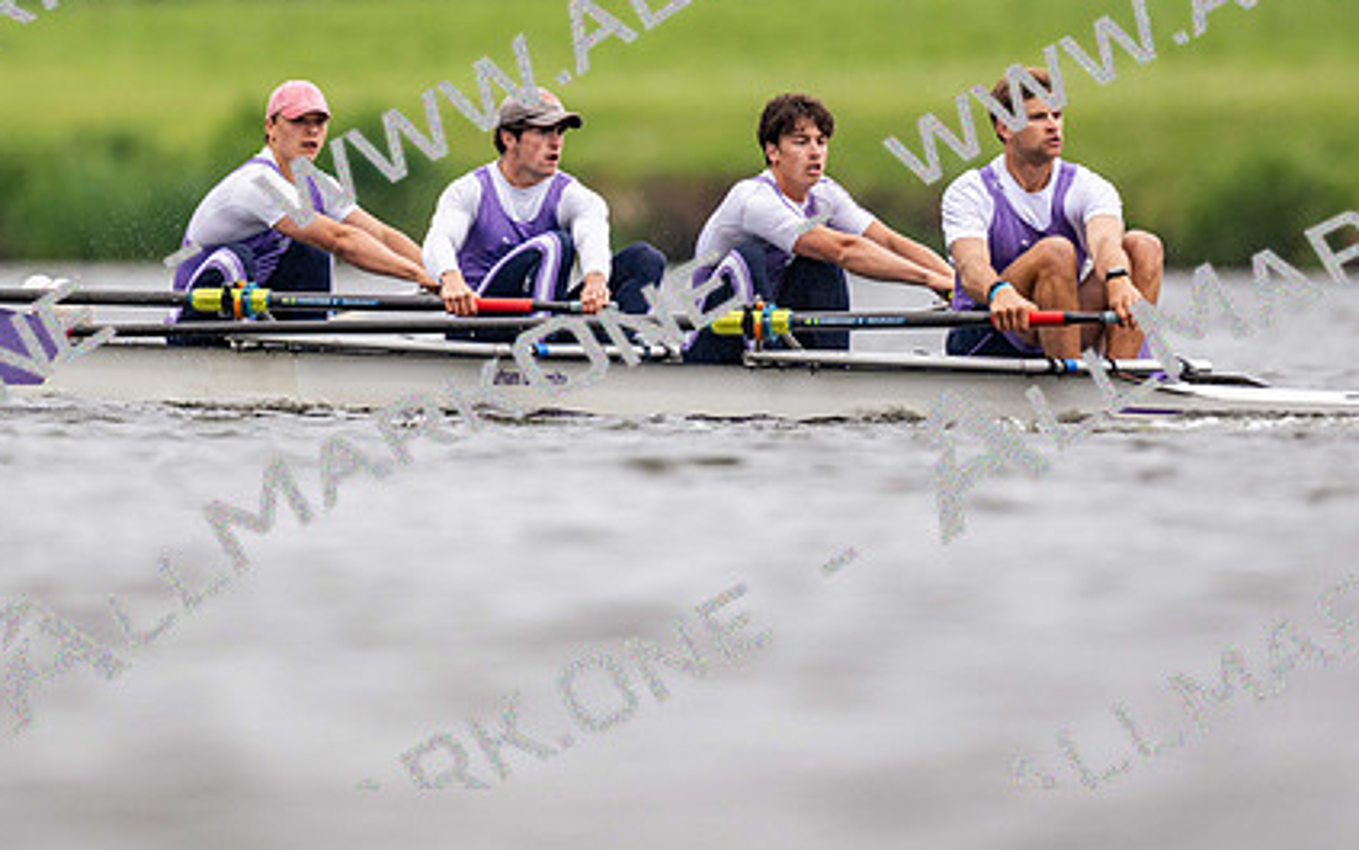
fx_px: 31000
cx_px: 651
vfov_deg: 1.6
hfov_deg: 2.5
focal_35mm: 837
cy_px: 239
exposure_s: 1/2000
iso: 900
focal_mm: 600
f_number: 4
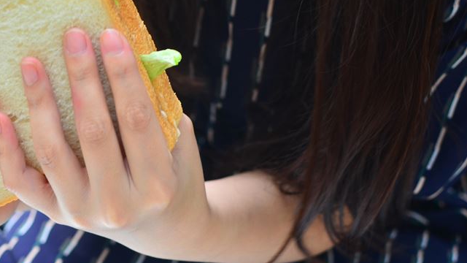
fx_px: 1088
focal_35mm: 88
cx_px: 104
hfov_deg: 23.9
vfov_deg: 13.8
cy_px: 123
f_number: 4
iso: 200
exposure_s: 1/40
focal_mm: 35
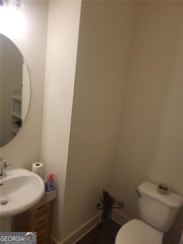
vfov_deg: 67.3
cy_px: 122
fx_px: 183
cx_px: 92
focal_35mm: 26
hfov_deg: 53.1
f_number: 1.8
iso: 80
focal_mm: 5.4
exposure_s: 1/120
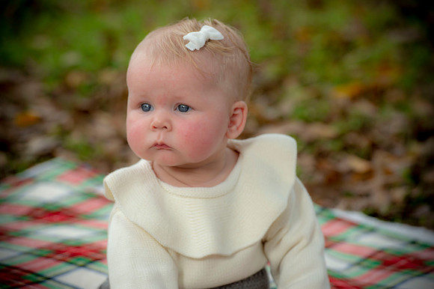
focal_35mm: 200
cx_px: 217
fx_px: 2410
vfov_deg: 6.9
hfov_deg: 10.3
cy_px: 144
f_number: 6.3
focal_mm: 200
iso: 160
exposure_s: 1/200
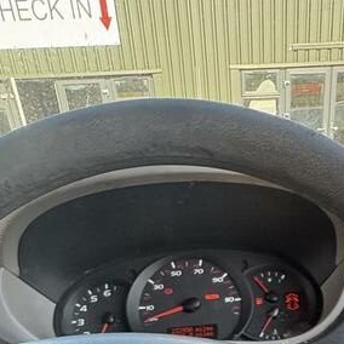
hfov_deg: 42.0
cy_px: 411
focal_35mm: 39
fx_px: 438
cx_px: 241
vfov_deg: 34.5
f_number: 2.2
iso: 125
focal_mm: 2.22
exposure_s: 1/121
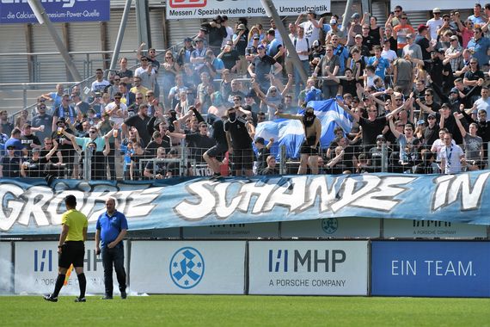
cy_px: 164
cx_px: 245
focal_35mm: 300
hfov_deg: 6.9
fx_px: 4083
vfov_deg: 4.6
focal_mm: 200
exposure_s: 1/1000
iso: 100
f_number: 4.5
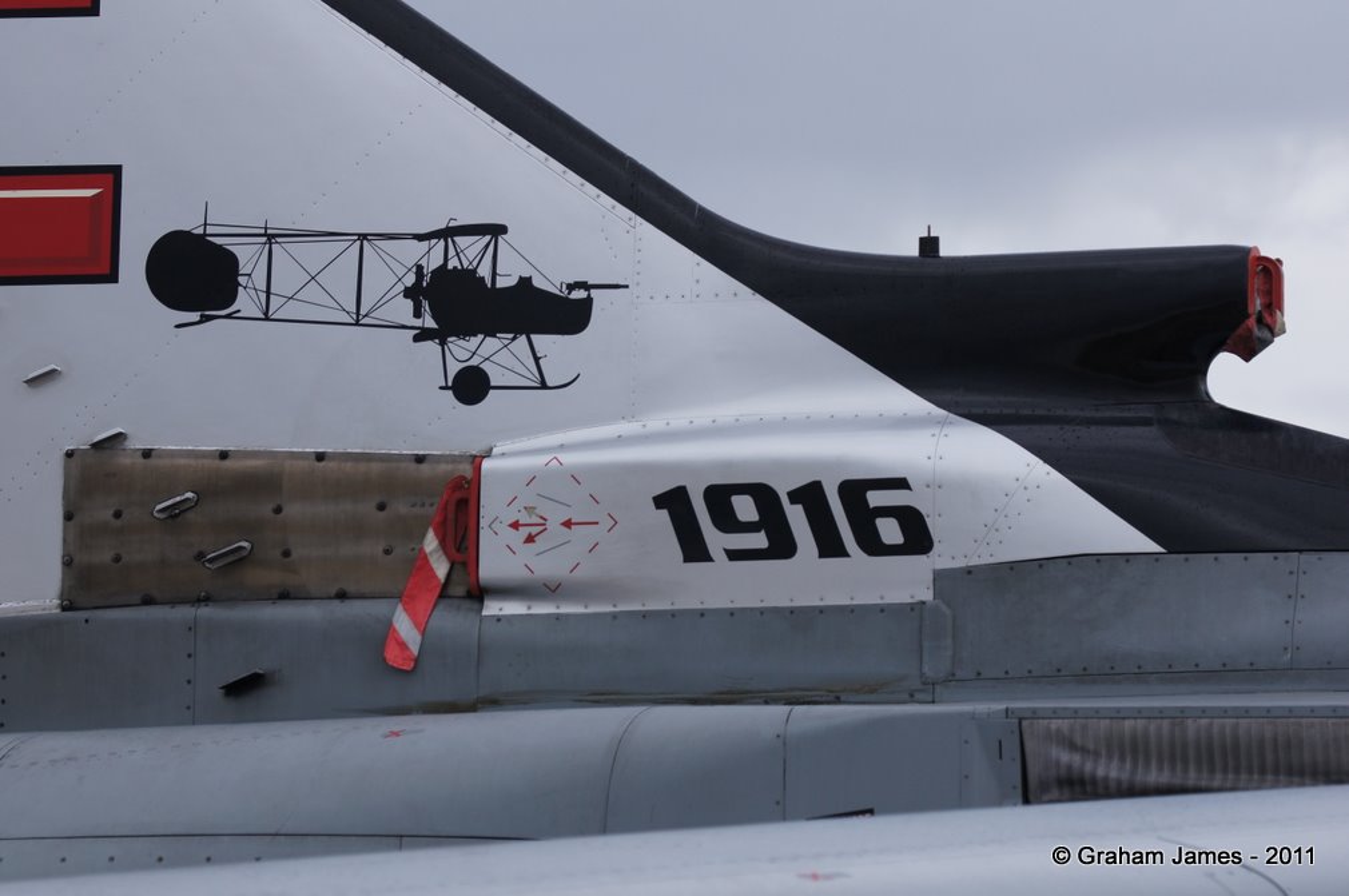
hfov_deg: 10.6
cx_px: 674
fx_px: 7299
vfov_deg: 7.0
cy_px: 448
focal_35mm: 195
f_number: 8
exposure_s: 1/200
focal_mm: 130
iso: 200
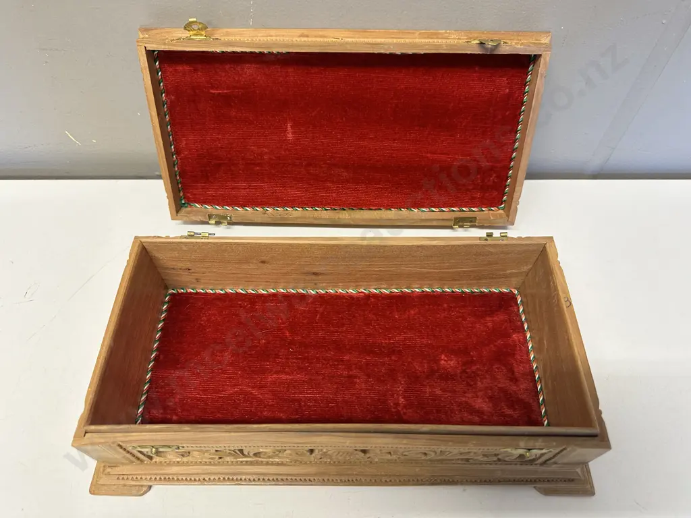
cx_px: 346
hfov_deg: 71.6
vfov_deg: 56.8
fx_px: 479
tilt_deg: -54.9
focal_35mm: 24
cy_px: 259
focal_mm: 6.86
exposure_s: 1/50
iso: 125
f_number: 1.78
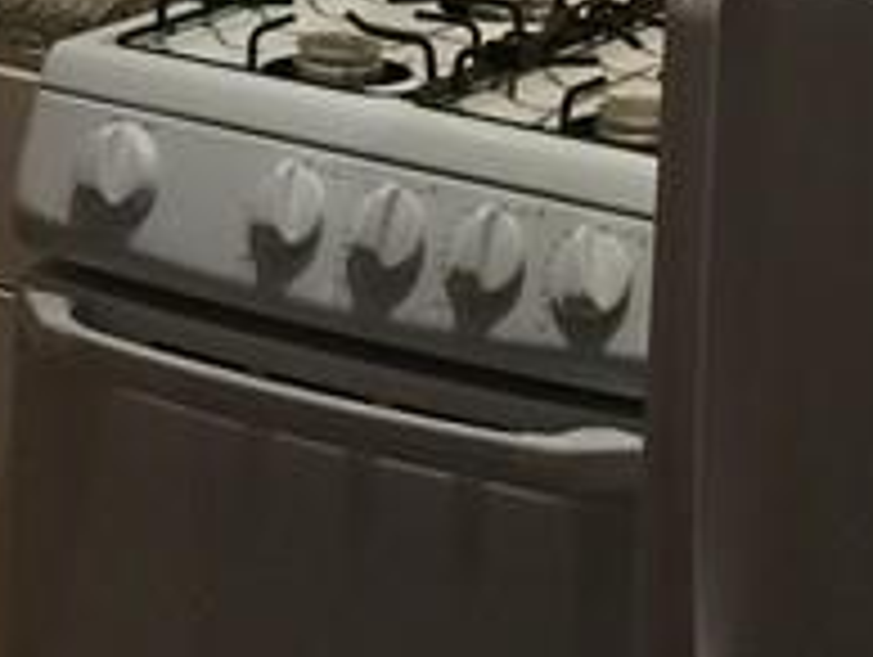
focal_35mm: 153
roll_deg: -4.2
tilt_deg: -7.1
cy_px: -459
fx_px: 3863
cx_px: 364
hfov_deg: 12.9
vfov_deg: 9.3
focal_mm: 4.15
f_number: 2.2
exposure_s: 1/15
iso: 50
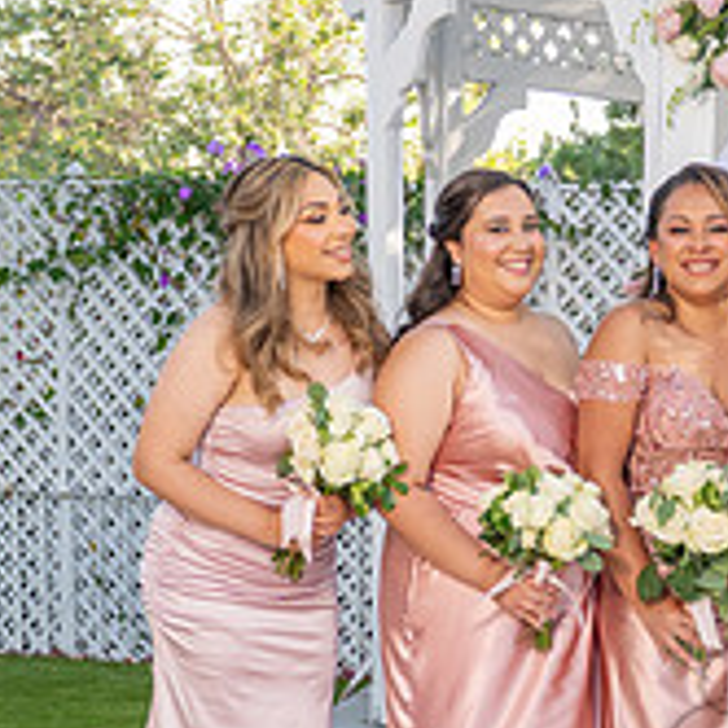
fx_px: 2260
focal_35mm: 95
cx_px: 661
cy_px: 706
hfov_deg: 18.0
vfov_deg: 17.9
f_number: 4.5
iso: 250
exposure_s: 1/200
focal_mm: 24
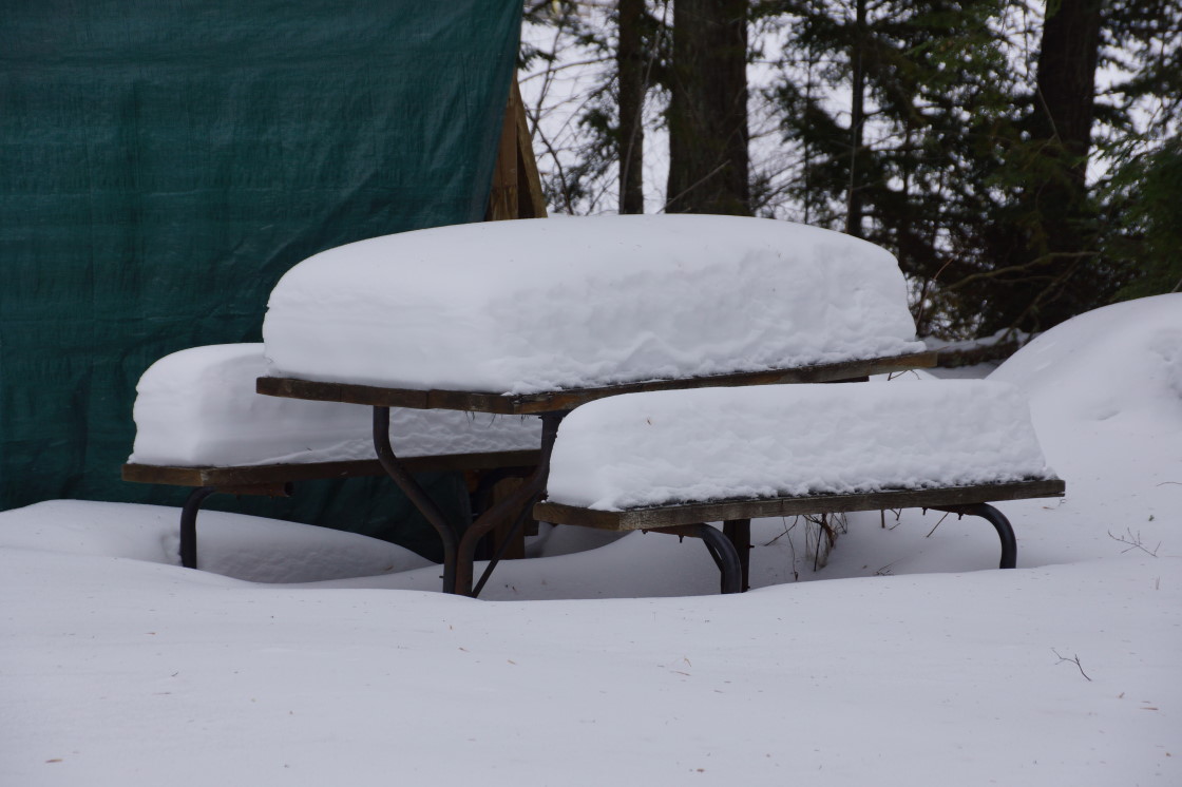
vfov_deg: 9.1
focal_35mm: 150
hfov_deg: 13.7
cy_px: 394
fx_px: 4923
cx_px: 591
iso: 100
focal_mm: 100
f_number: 9
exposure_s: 1/200
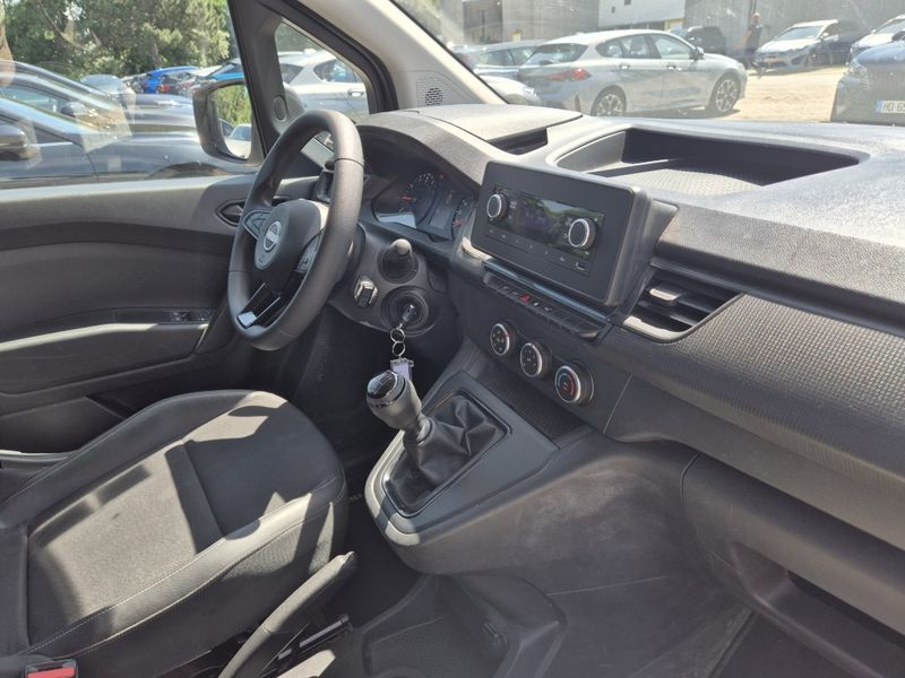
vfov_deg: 58.9
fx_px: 601
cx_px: 452
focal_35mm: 23
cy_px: 339
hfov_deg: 73.9
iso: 25
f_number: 1.8
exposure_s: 1/330
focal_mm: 5.4
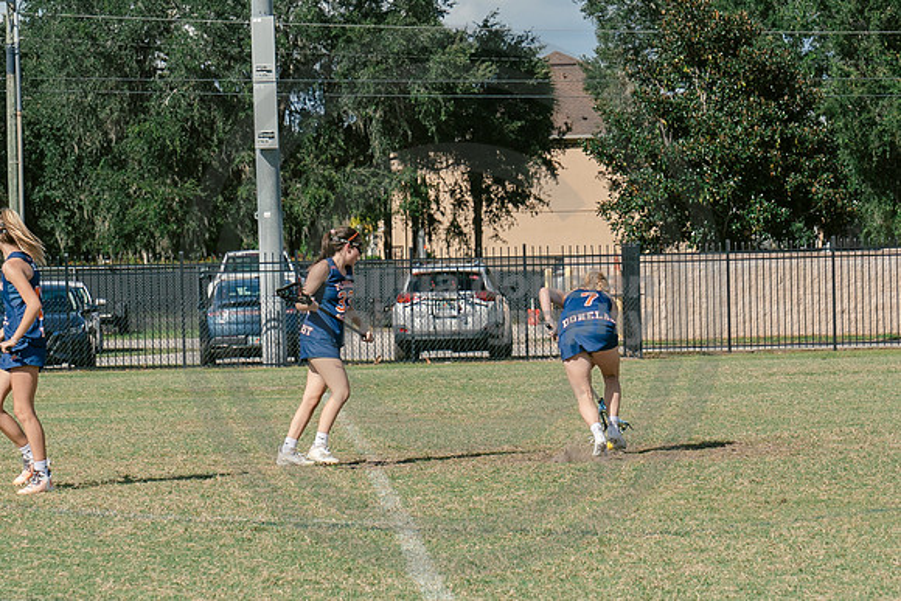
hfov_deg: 11.9
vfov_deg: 7.9
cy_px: 341
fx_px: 4327
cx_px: 542
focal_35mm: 173
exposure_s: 1/1250
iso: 250
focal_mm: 70
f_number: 5.6
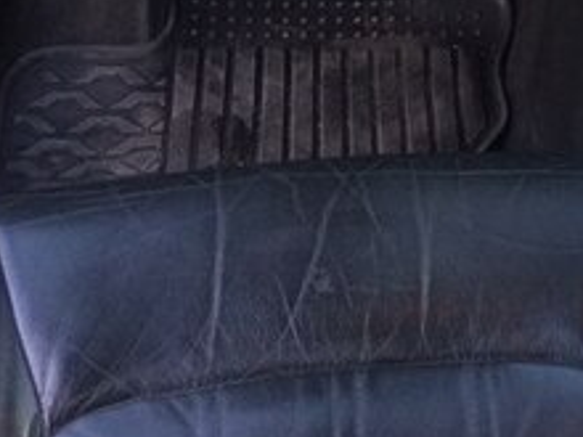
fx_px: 1465
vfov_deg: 15.7
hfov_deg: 21.4
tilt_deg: -30.8
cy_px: -213
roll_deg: -9.8
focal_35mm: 87
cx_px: 633
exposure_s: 1/33
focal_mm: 4.15
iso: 100
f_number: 2.2
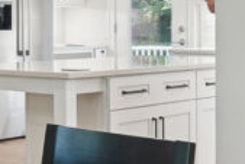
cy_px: -8
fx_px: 661
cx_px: -70
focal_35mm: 97
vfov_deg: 13.9
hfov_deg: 19.4
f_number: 8
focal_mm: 16
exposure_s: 1/10
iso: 200
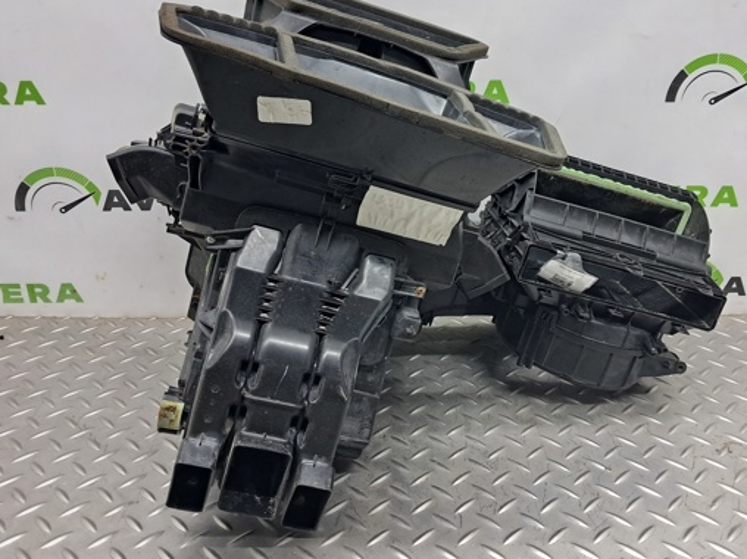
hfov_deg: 53.8
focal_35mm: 34
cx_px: 421
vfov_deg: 41.7
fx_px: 733
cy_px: 255
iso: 200
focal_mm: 4
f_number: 1.8
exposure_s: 1/50
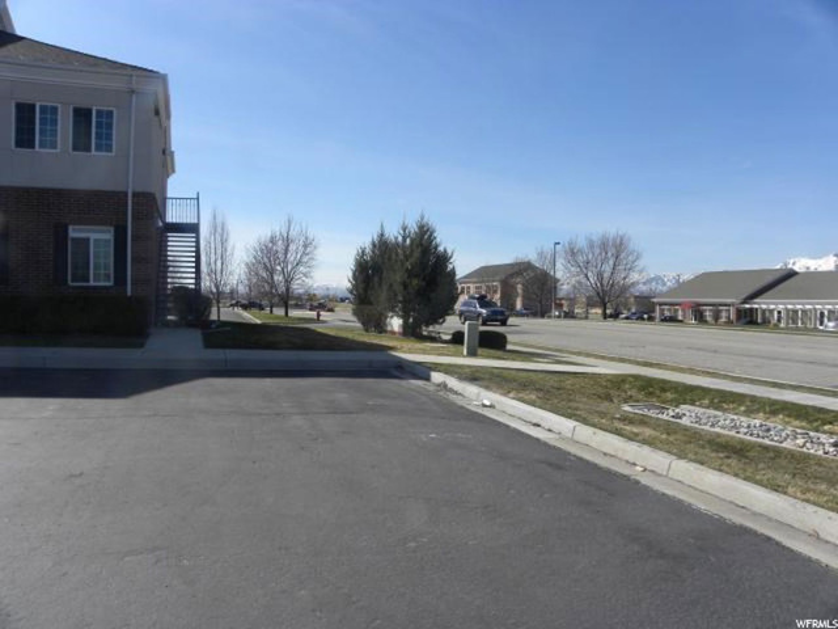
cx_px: 419
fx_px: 629
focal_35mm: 26
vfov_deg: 53.1
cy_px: 314
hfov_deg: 67.3
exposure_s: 1/305
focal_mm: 4.6
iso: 64
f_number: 6.3
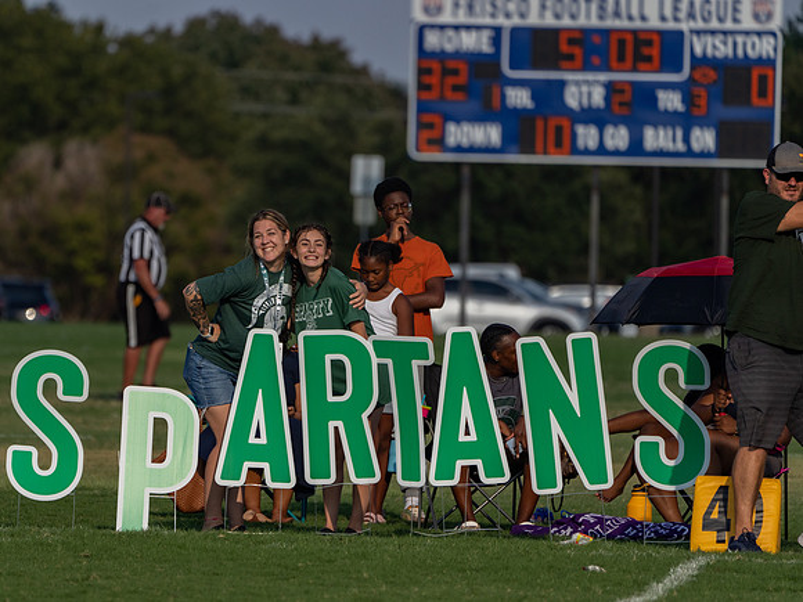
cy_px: 355
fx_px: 11871
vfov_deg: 2.9
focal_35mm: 512
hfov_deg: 3.9
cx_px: 274
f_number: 5.6
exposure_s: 1/1600
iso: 200
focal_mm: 400
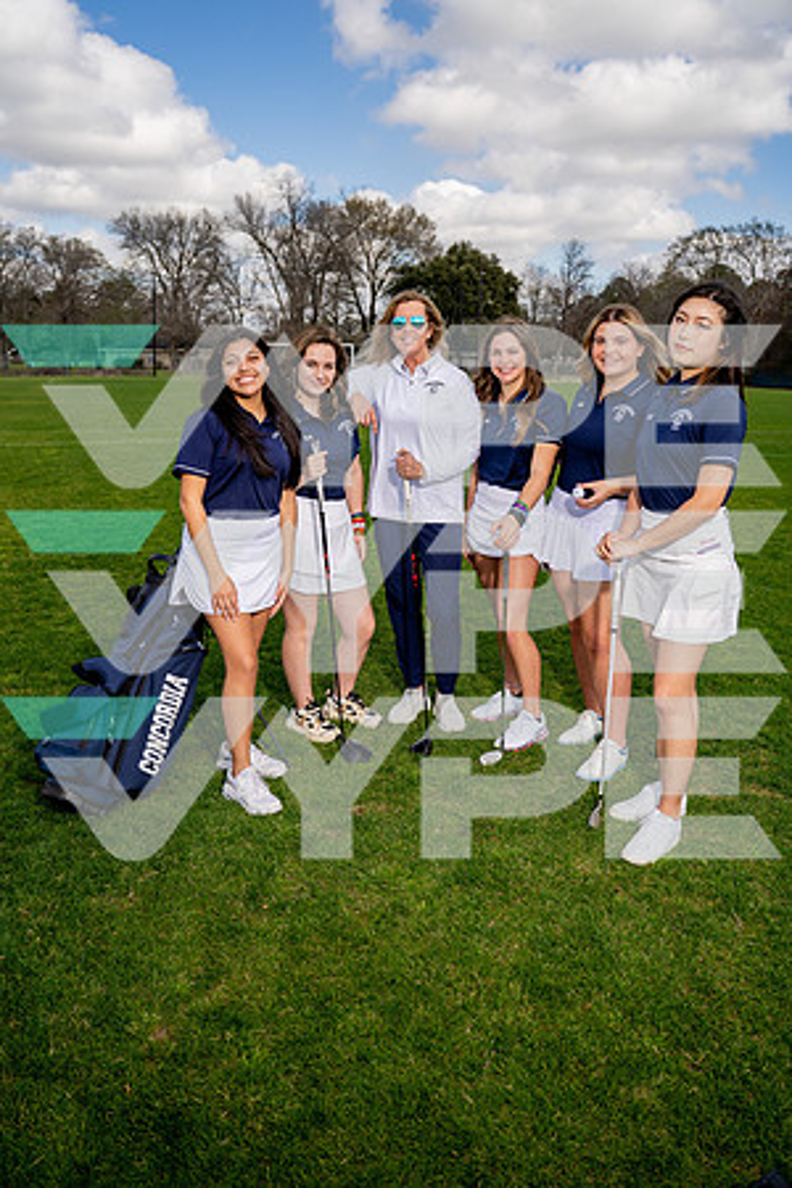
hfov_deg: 45.0
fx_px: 957
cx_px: 396
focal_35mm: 29
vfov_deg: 63.7
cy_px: 594
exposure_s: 1/1000
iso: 100
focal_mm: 29
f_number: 4
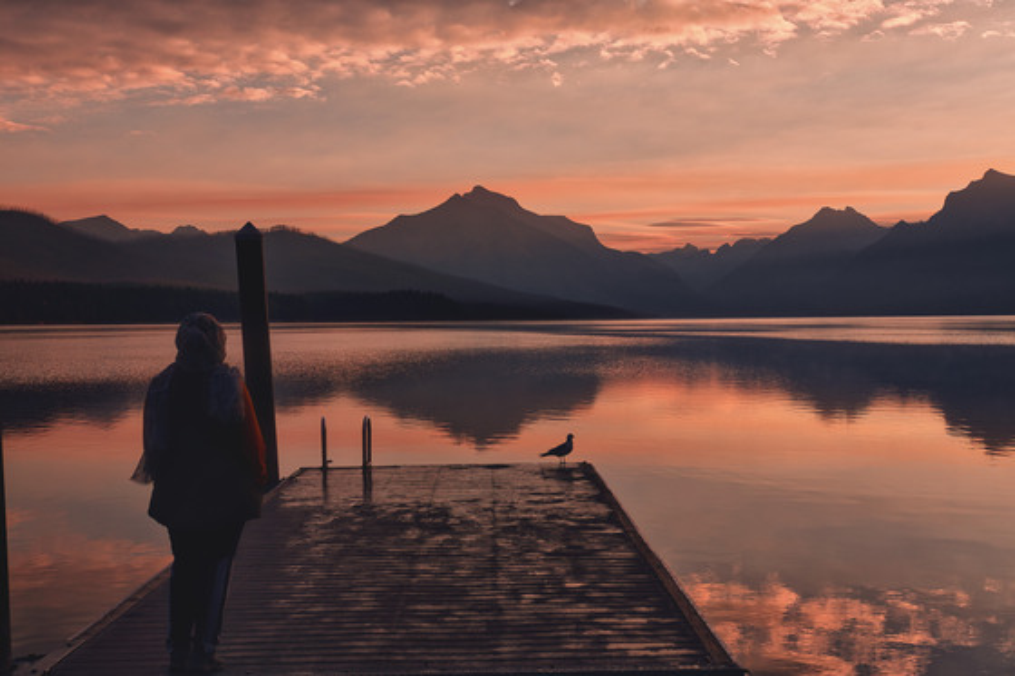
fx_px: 1480
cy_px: 338
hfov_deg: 37.9
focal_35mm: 52
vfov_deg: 25.7
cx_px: 508
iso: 100
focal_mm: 35
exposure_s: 1/400
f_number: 6.3
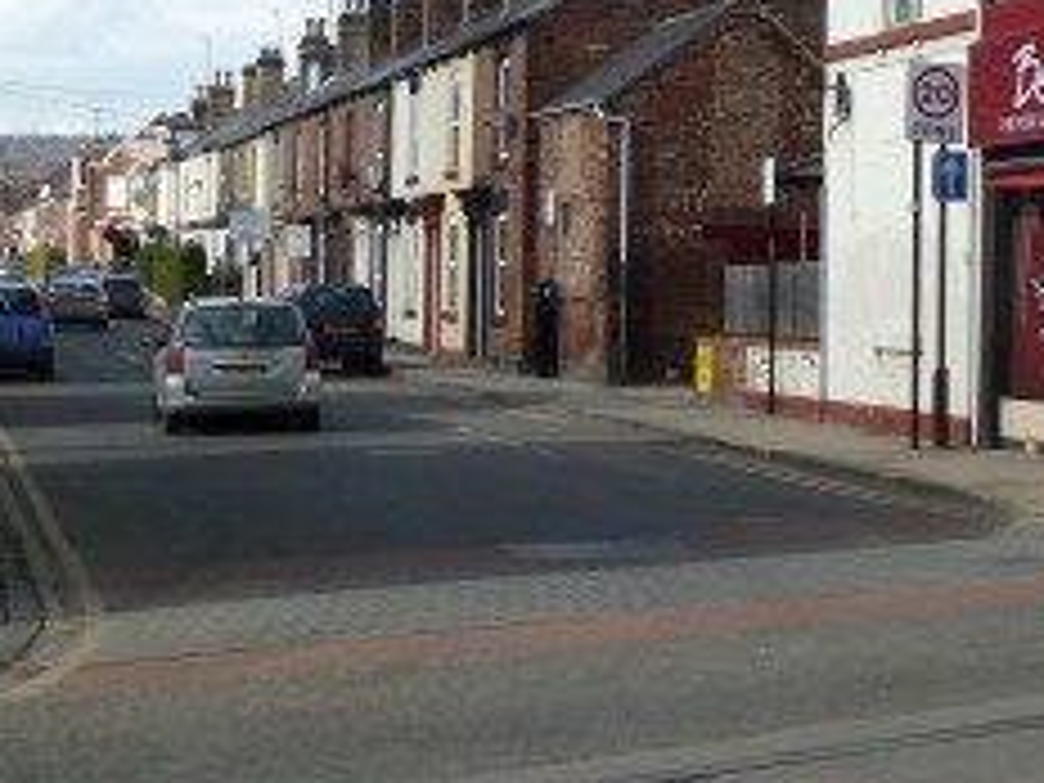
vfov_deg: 18.4
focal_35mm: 80
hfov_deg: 24.1
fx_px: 2413
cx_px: 819
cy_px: 279
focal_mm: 4.7
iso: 80
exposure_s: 1/500
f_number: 4
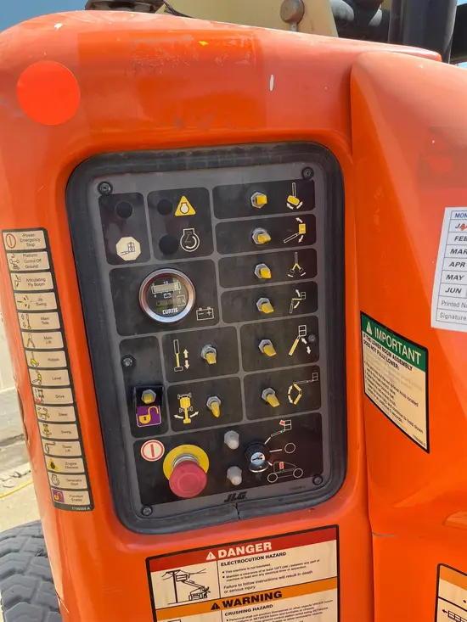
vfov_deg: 67.3
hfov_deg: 53.1
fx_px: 468
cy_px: 311
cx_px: 234
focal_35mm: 26
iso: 50
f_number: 1.6
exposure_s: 1/742
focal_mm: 5.1
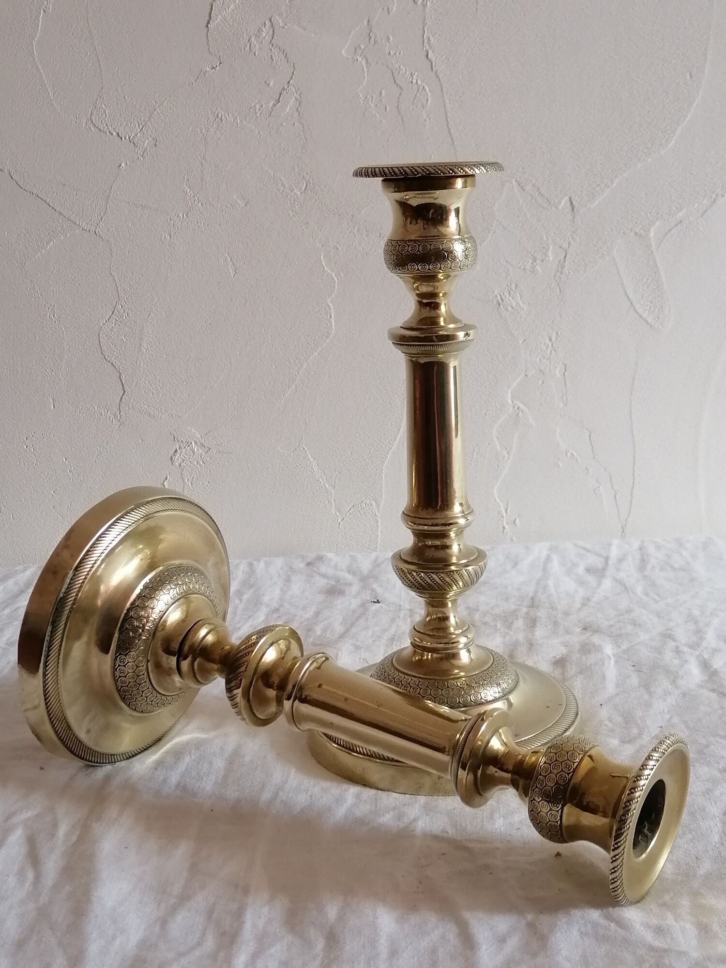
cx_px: 363
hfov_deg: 29.7
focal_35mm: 49
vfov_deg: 38.9
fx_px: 1370
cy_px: 484
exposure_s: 1/60
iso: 200
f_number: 1.8
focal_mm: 5.4
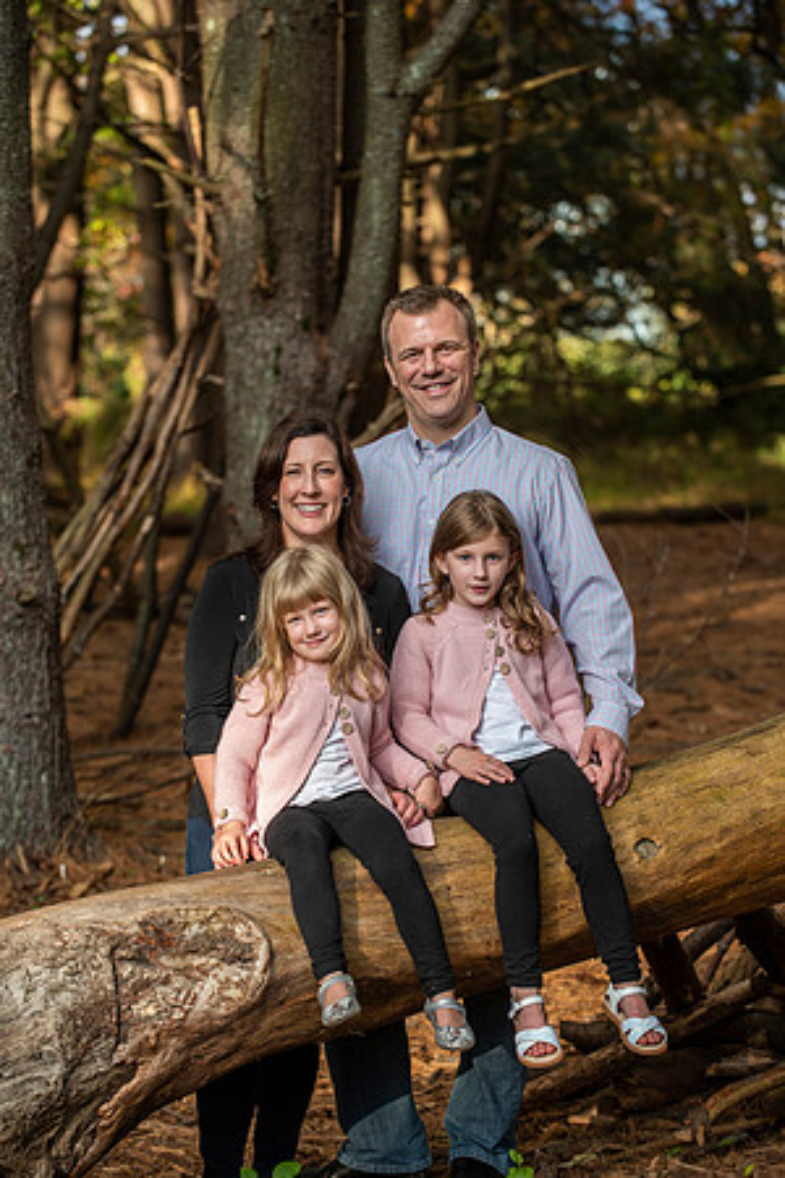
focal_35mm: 110
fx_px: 3598
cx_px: 392
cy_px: 589
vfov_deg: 18.6
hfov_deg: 12.5
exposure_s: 1/160
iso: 250
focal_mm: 110
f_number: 4.5
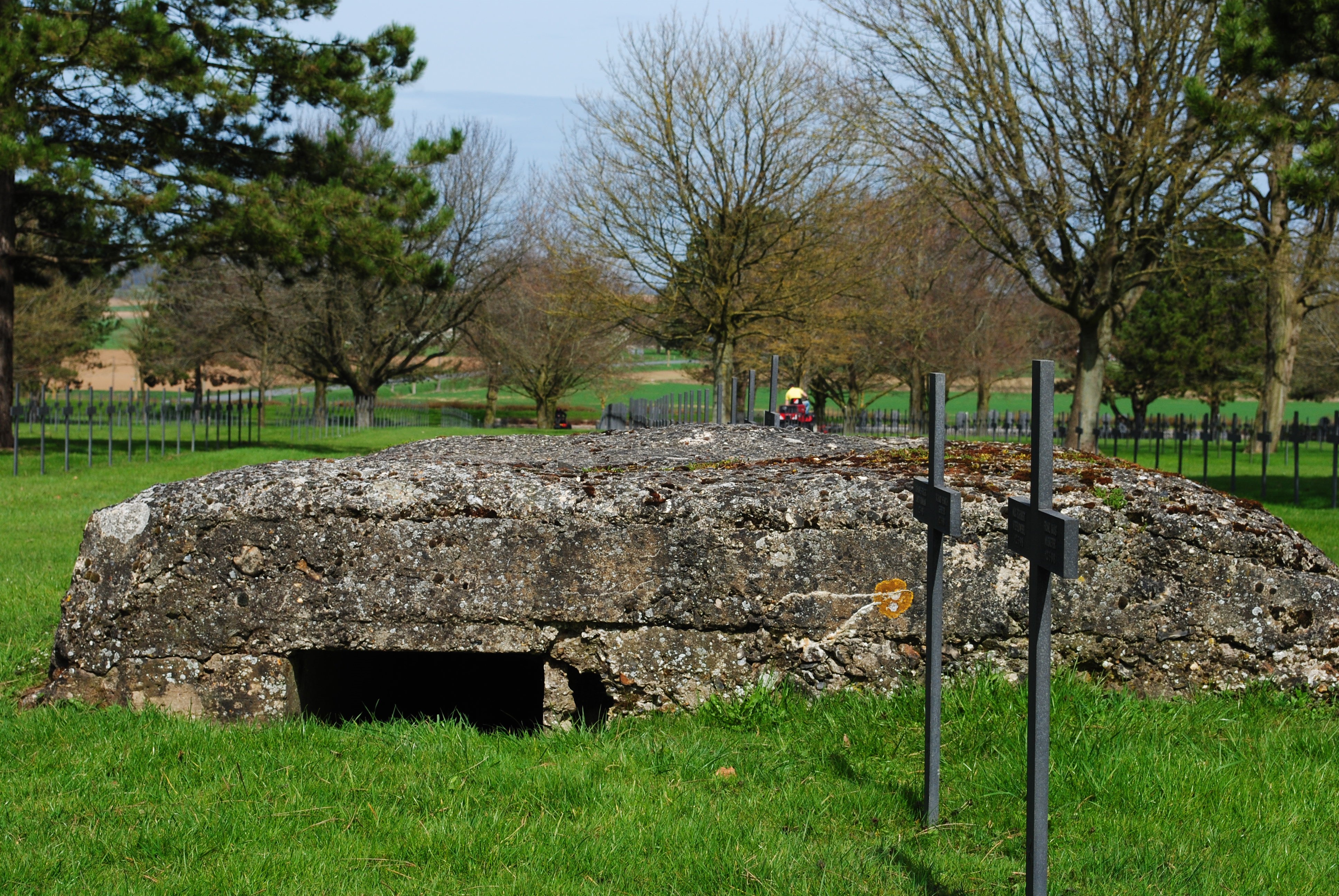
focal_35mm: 82
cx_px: 670
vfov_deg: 16.6
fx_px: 3072
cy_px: 448
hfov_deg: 24.6
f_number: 10
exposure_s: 1/250
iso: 140
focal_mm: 55
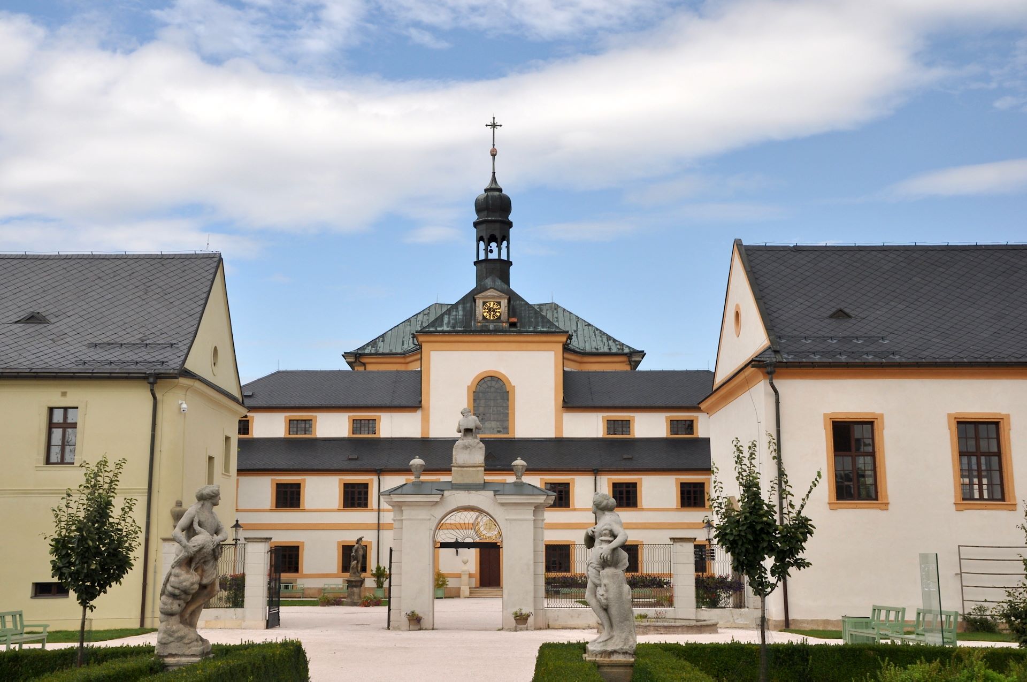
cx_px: 514
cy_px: 341
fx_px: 1197
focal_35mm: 42
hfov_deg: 46.5
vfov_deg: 31.8
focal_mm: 28
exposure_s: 1/160
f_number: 13
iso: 320
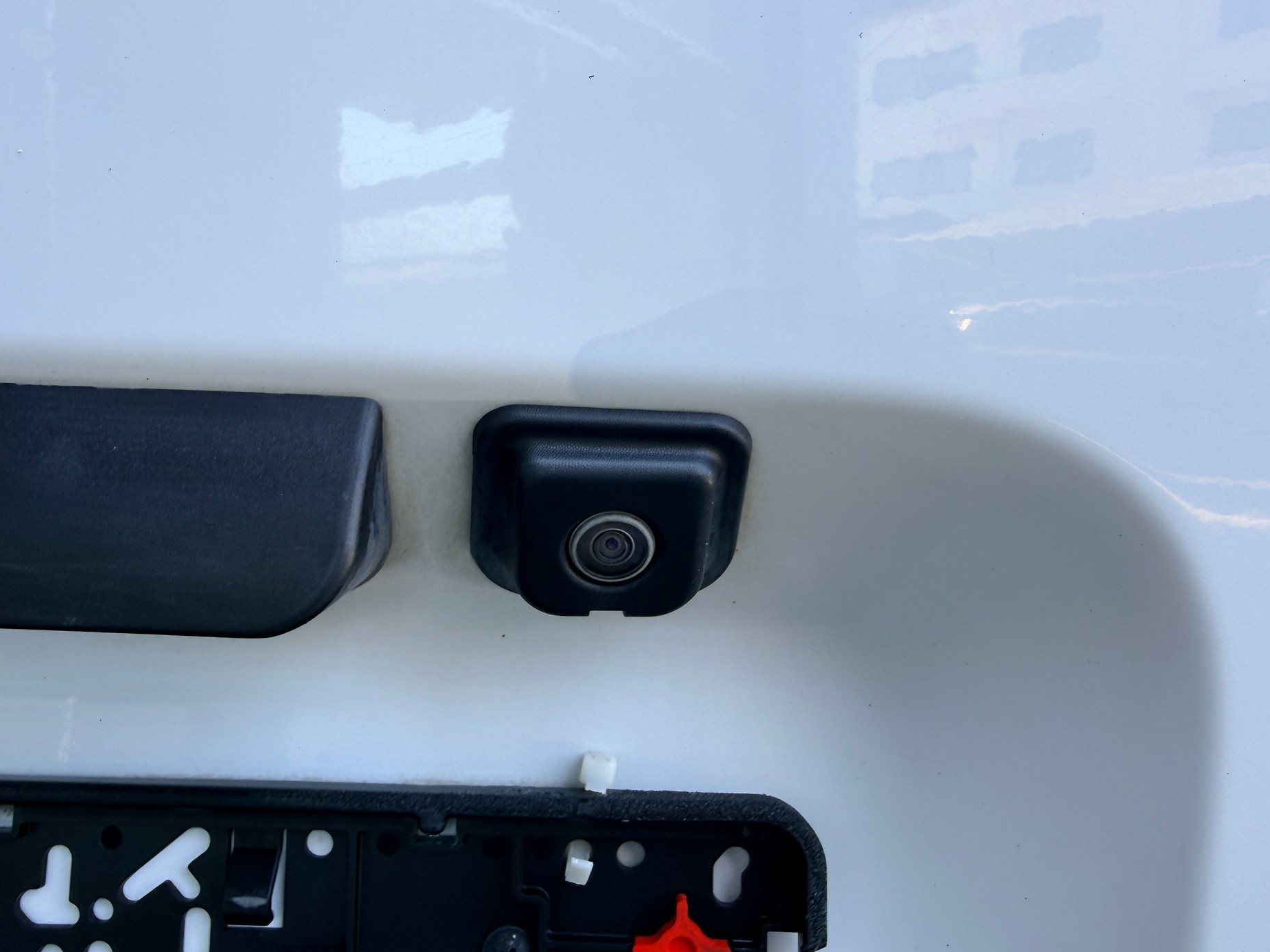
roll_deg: -0.6
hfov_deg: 69.4
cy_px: 474
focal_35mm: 25
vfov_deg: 54.9
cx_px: 637
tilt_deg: -3.9
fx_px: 917
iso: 40
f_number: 2.2
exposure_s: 1/147
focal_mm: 2.22
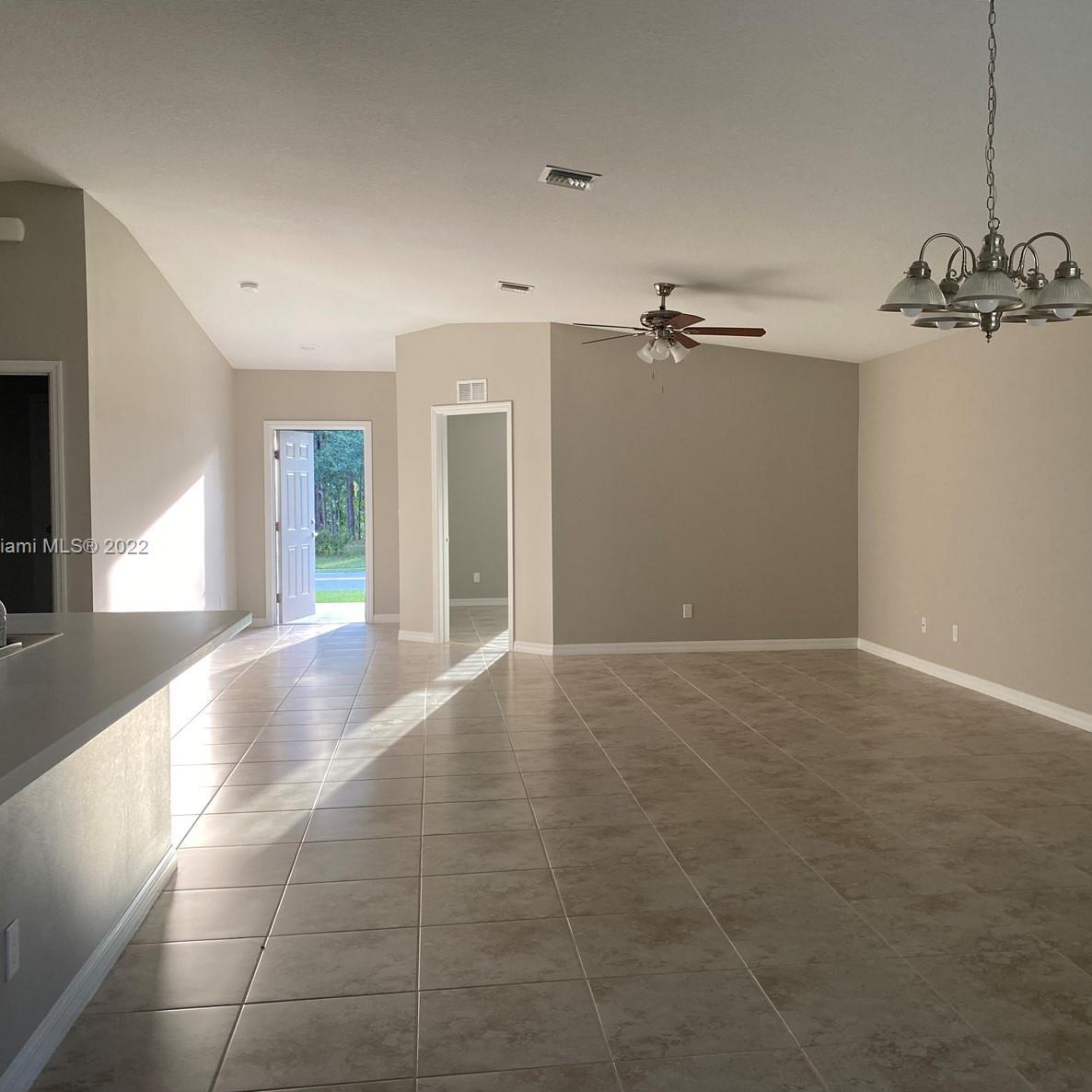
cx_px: 589
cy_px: 548
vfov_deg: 52.5
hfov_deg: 52.5
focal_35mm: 31
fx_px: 1106
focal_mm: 4.25
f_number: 1.8
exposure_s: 1/122
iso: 100
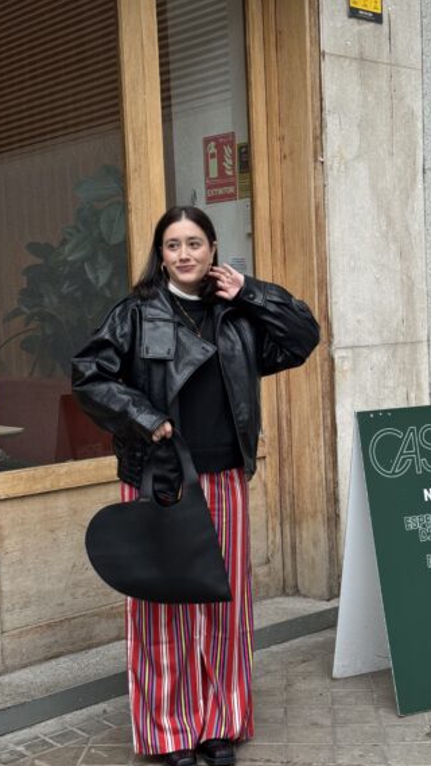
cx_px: 235
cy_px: 382
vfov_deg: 39.2
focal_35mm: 53
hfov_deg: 22.6
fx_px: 1077
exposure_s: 1/121
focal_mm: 6.76
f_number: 1.78
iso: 64
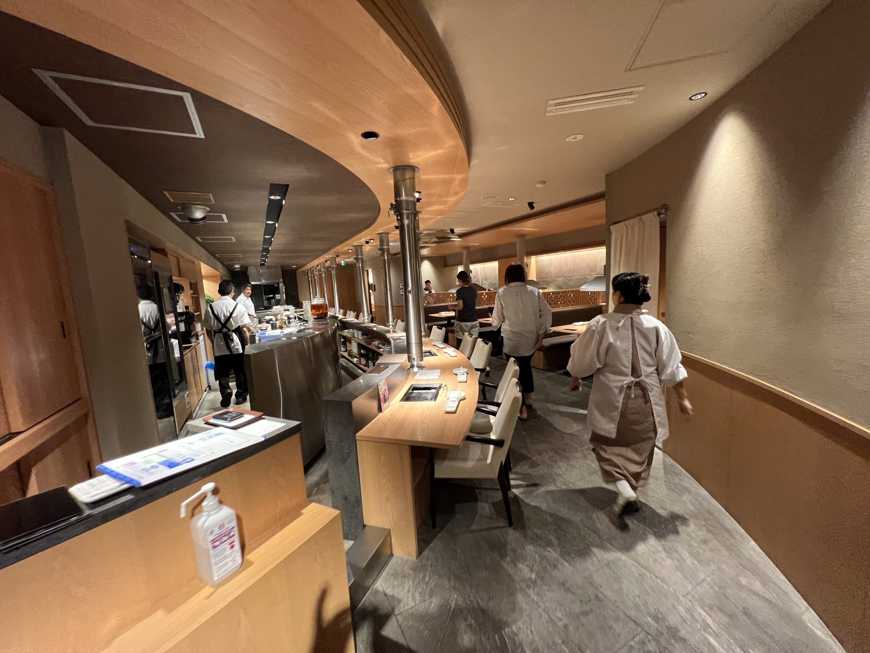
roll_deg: -1.6
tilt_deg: -6.2
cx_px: 435
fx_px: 327
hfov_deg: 106.2
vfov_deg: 89.9
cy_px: 326
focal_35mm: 13
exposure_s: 1/50
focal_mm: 1.57
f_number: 1.8
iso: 400
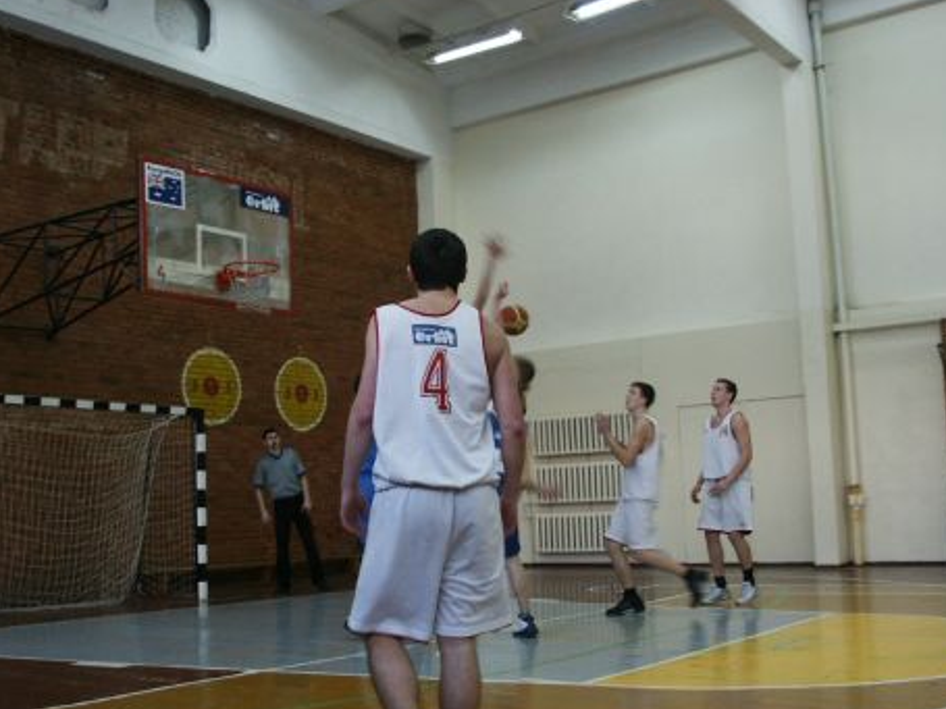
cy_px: 392
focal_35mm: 41
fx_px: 1120
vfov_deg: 35.1
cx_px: 431
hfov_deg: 45.7
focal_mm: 7.19
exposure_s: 1/45
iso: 125
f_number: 3
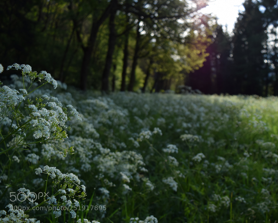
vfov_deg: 43.4
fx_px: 280
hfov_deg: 52.5
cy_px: 112
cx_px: 164
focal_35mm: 34
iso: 100
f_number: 5
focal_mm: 20
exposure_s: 1/320
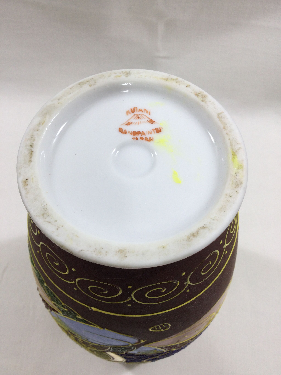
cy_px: 188
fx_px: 336
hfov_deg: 45.4
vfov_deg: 58.4
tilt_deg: -60.9
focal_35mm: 31
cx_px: 140
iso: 25
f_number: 2.4
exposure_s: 1/100
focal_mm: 3.3
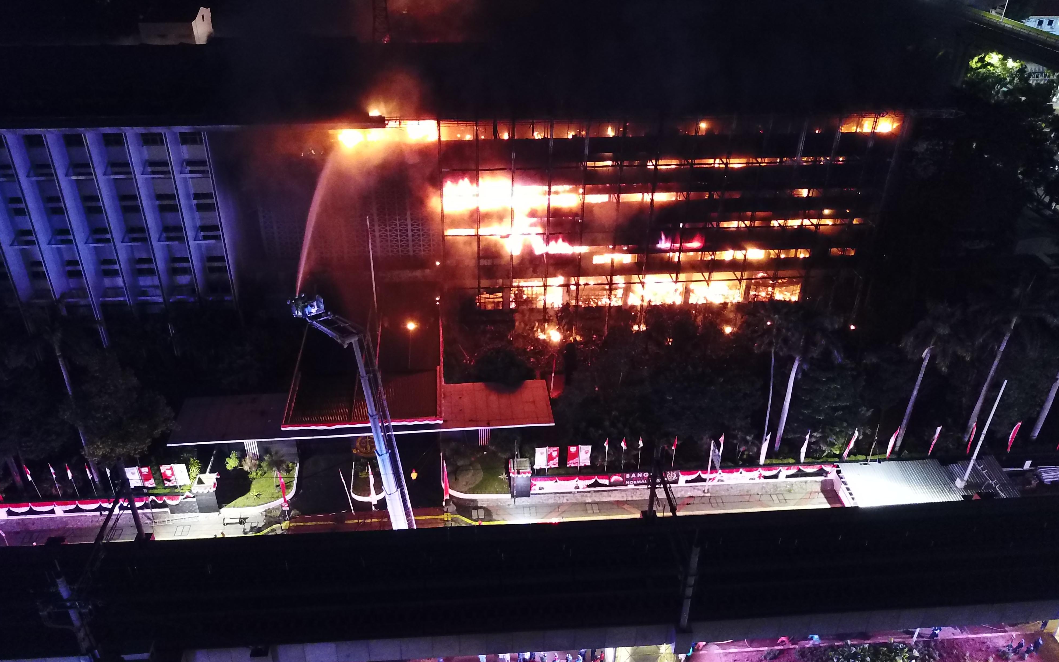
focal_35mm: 28
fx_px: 808
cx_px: 522
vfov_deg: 44.5
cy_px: 292
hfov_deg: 66.5
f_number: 2.2
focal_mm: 4.73
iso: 1600
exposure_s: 1/5.51
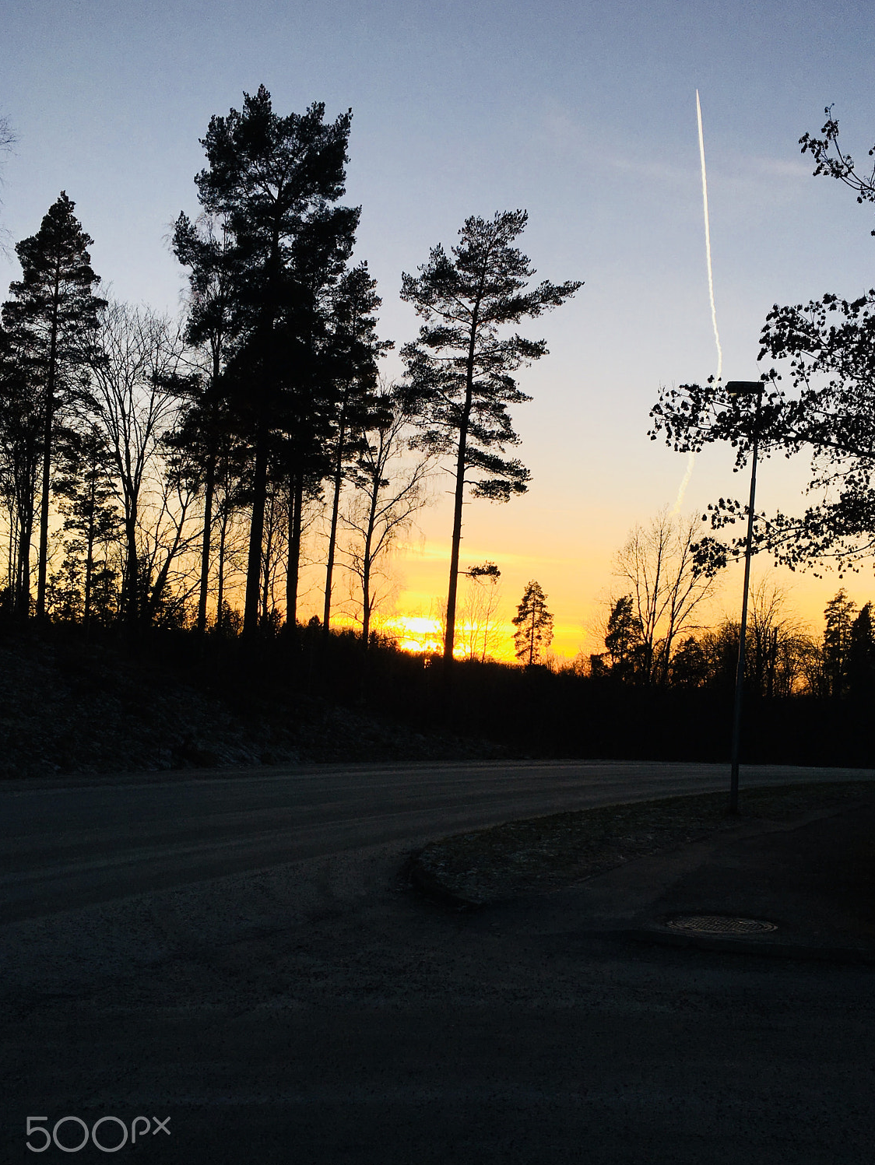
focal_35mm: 31
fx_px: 1044
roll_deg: +0.4
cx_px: 445
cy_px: 614
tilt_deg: +2.4
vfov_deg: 58.3
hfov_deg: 45.5
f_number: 2.2
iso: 25
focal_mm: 4.15
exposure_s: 1/1040
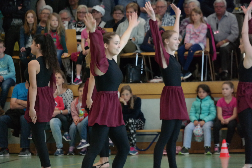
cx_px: 126
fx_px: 1617
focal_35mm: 231
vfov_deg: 5.9
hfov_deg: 8.9
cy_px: 84
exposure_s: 1/100
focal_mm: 150
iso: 3200
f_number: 5.6
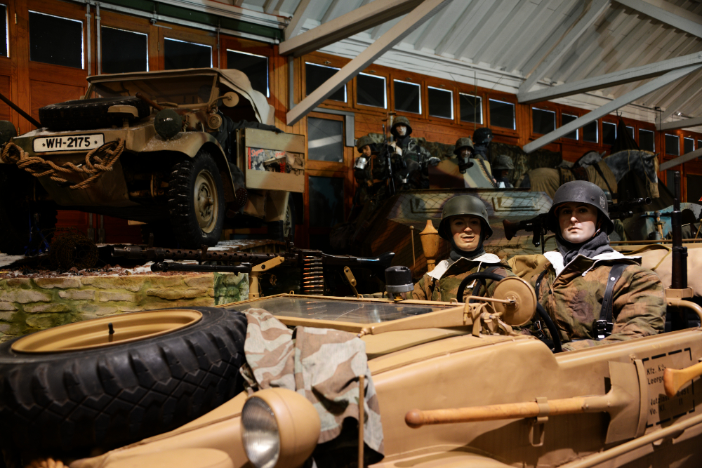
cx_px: 351
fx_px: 663
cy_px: 234
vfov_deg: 38.9
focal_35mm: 34
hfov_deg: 55.8
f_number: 3.8
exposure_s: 1/10
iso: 500
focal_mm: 34
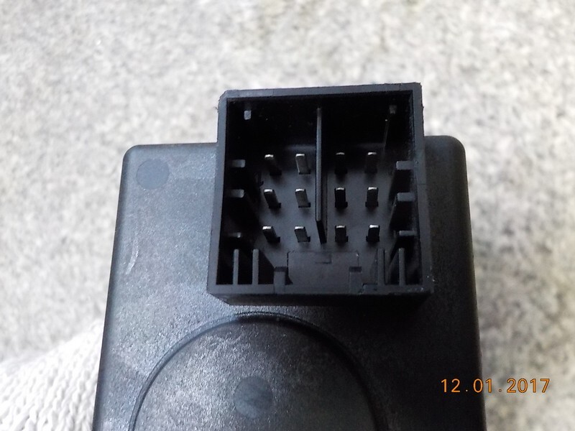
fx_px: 498
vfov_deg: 46.8
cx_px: 288
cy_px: 216
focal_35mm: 30
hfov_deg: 60.0
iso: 800
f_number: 3.3
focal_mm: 4.1
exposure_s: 1/13
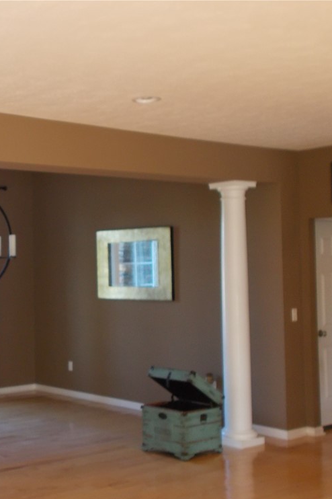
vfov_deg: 35.7
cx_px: 25
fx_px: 775
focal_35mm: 56
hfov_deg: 23.4
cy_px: 258
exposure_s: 1/30
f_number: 3.9
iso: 200
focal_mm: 6.9
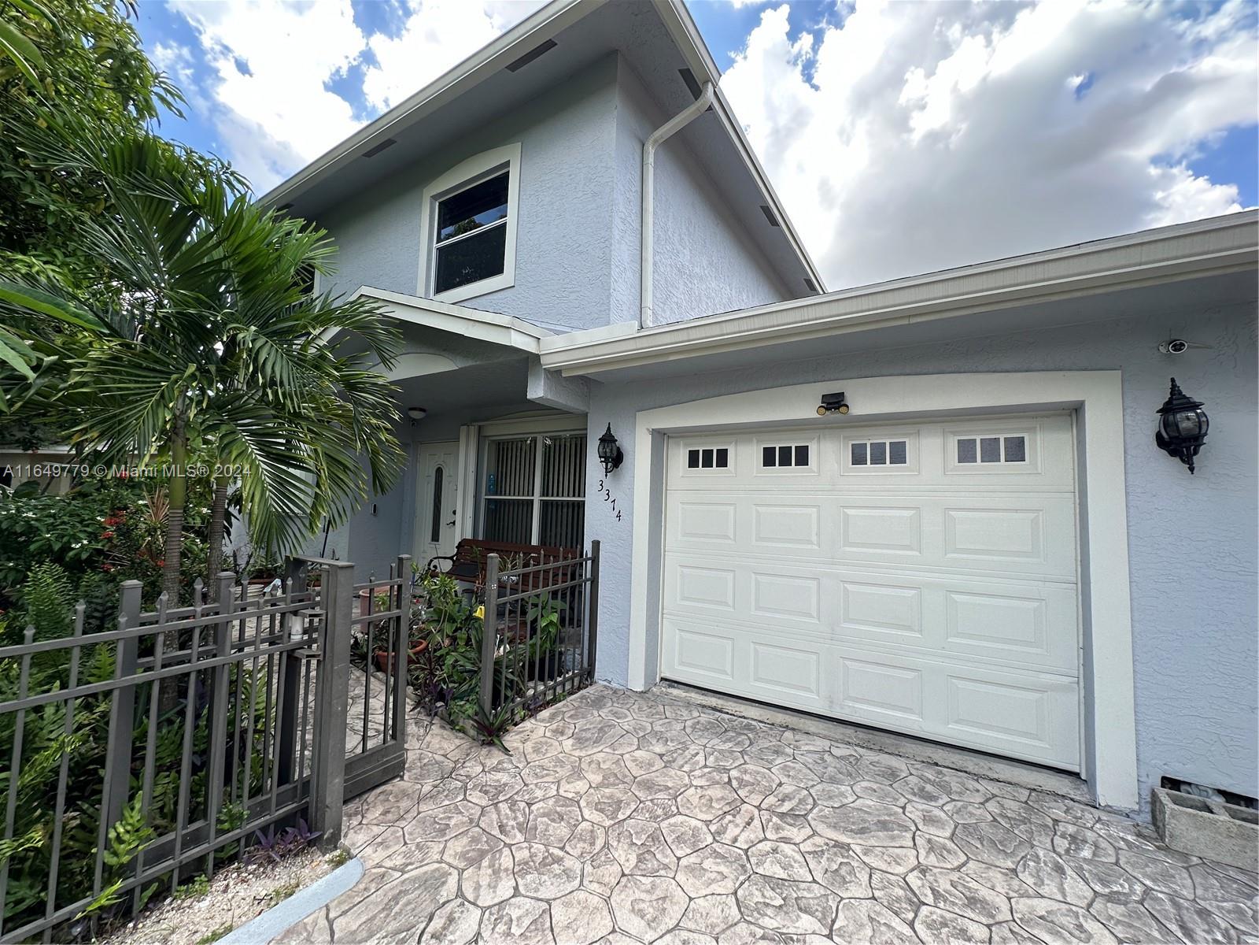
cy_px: 472
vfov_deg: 85.7
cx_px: 630
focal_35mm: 14
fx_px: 509
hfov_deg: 102.1
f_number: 2.2
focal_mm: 2.22
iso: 40
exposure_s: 1/387
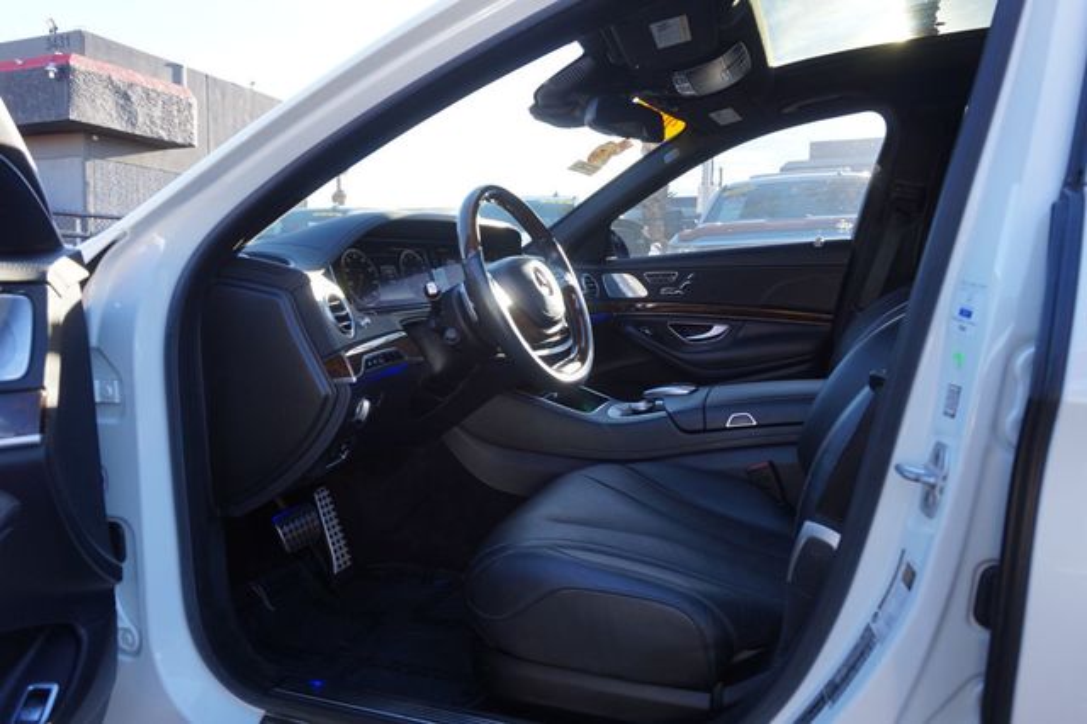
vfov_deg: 53.1
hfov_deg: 73.8
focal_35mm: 24
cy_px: 362
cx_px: 544
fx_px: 724
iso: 100
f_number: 5
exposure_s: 1/80
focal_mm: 16
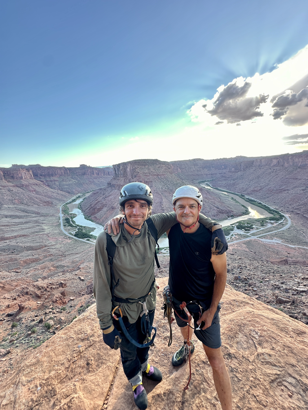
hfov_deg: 85.7
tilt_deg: -14.7
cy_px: 205
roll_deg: +1.7
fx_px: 166
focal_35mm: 14
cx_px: 154
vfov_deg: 102.1
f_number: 2.2
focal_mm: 2.22
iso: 40
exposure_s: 1/178
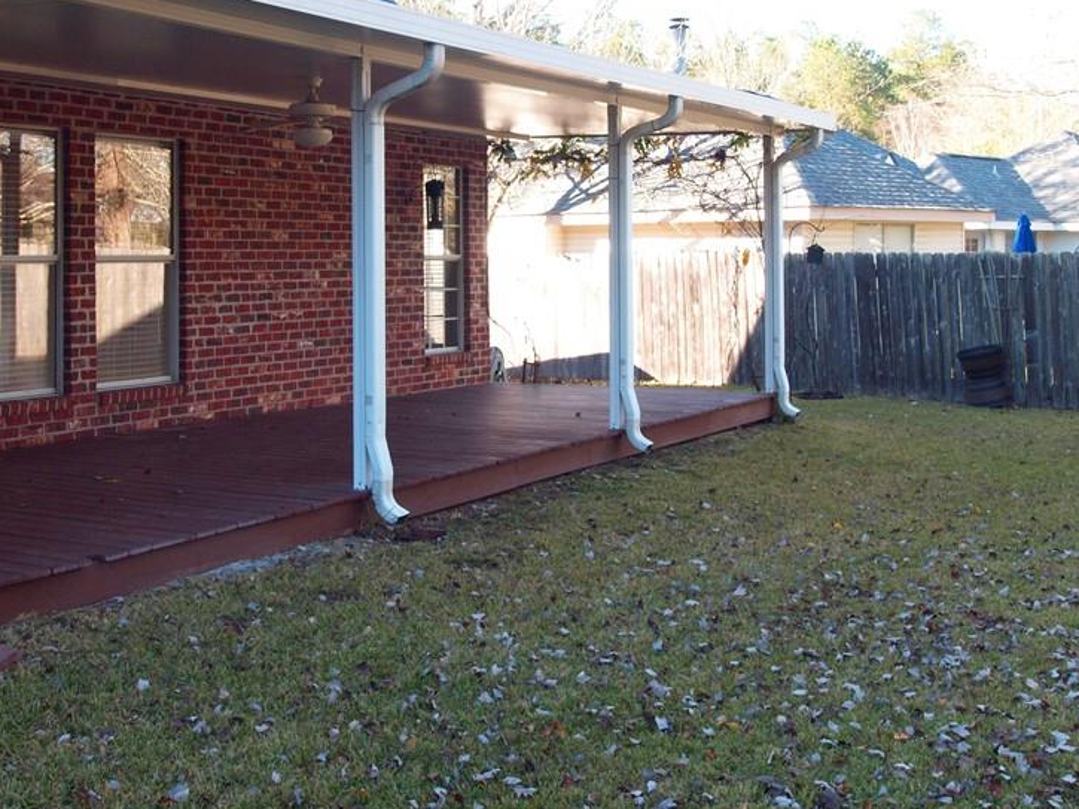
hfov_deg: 39.6
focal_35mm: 48
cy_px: 245
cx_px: 510
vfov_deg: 30.0
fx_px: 1496
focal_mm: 17
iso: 320
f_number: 6.3
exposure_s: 1/100
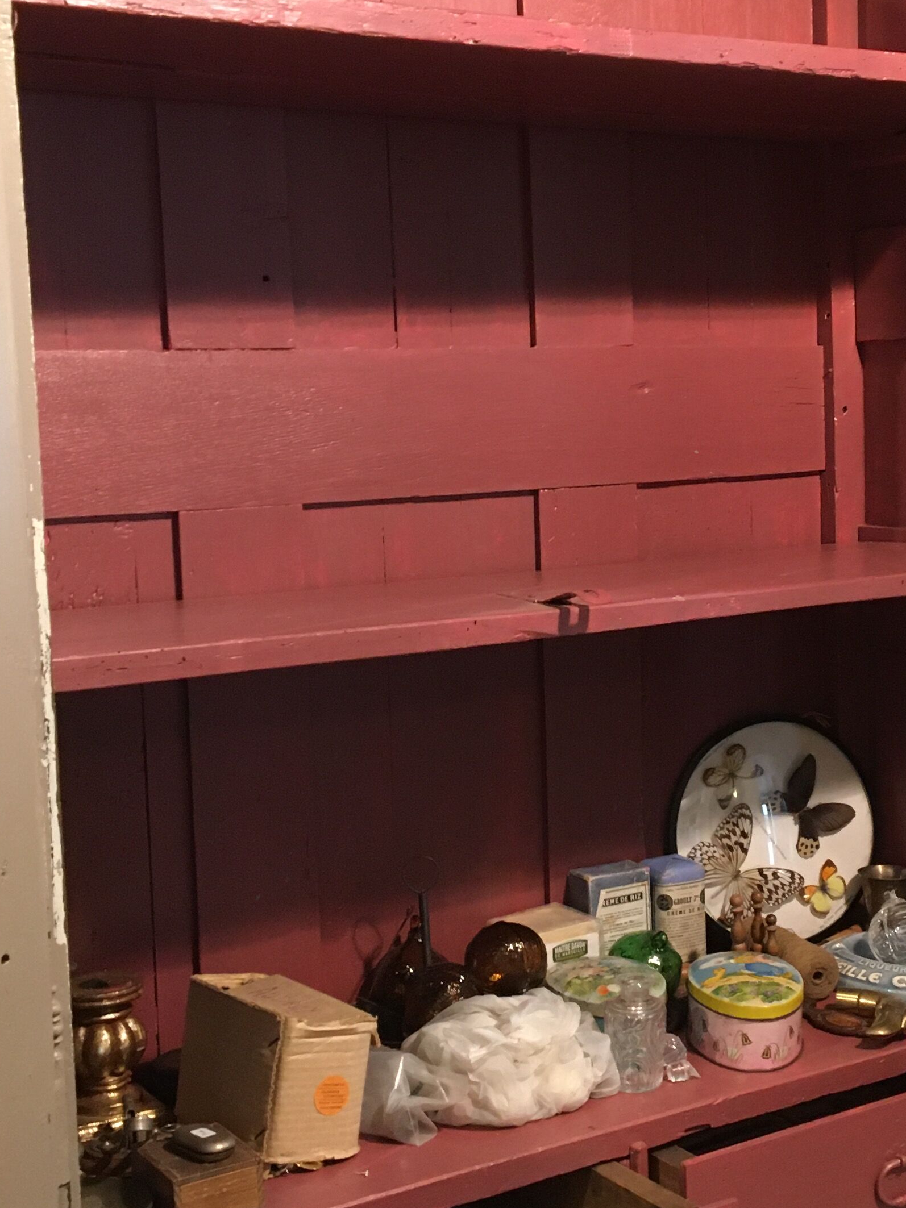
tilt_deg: -6.7
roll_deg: +1.8
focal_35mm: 55
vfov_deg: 34.9
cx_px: 633
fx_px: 1920
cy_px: 603
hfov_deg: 26.3
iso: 200
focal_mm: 4.15
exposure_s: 1/20
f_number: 2.2
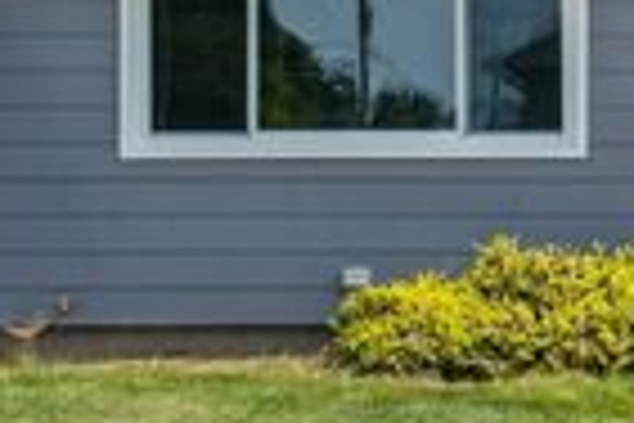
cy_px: 11
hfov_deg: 15.8
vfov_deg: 11.0
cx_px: 796
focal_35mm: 124
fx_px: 2184
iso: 400
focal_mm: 35
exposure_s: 1/800
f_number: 9
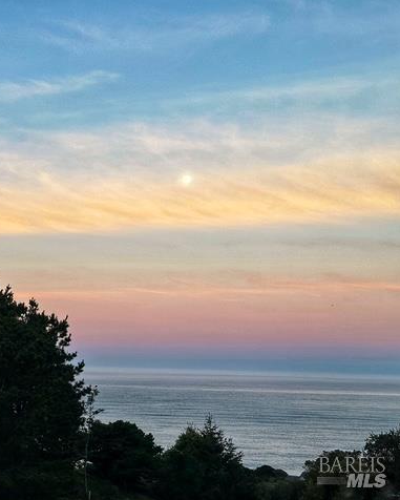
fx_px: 932
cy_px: 250
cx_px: 68
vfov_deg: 30.0
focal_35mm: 63
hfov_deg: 23.8
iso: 50
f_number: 1.78
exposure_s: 1/188
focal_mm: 6.86
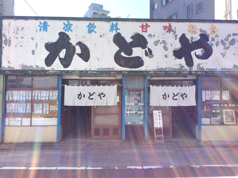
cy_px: 89
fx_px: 220
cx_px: 119
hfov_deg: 56.9
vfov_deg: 44.1
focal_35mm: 32
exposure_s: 1/794
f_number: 2.4
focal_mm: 3.3
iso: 32
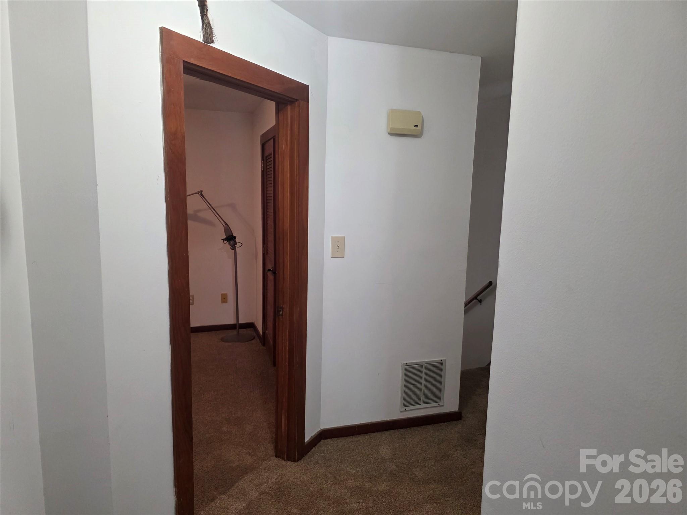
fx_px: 456
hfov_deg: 73.9
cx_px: 344
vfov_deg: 58.9
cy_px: 258
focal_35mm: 23
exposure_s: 1/120
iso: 500
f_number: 1.7
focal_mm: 6.3
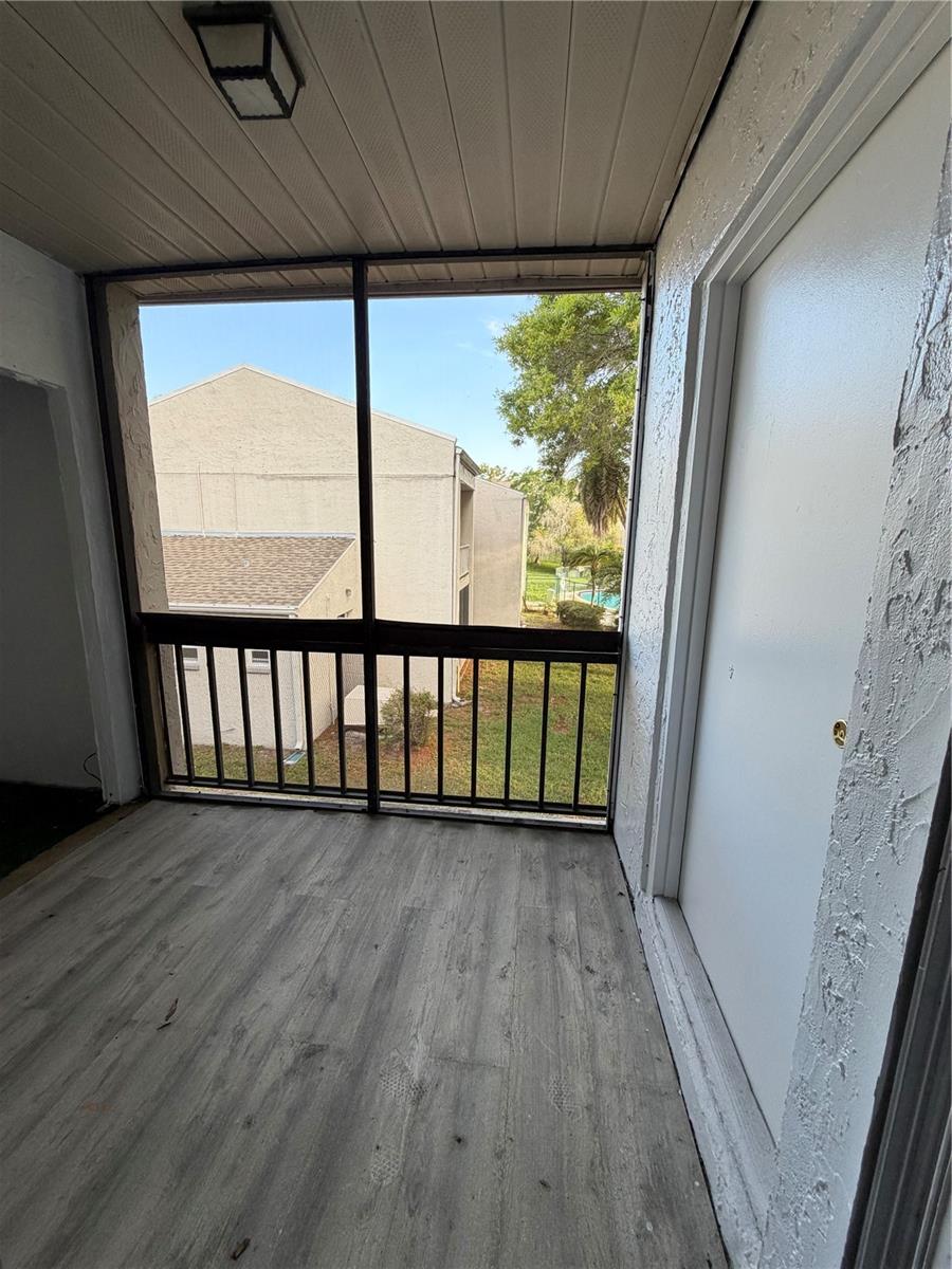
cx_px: 476
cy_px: 634
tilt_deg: -12.3
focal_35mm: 14
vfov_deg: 102.1
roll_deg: -1.2
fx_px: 513
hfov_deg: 85.7
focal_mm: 2.22
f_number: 2.2
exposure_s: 1/121
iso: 80
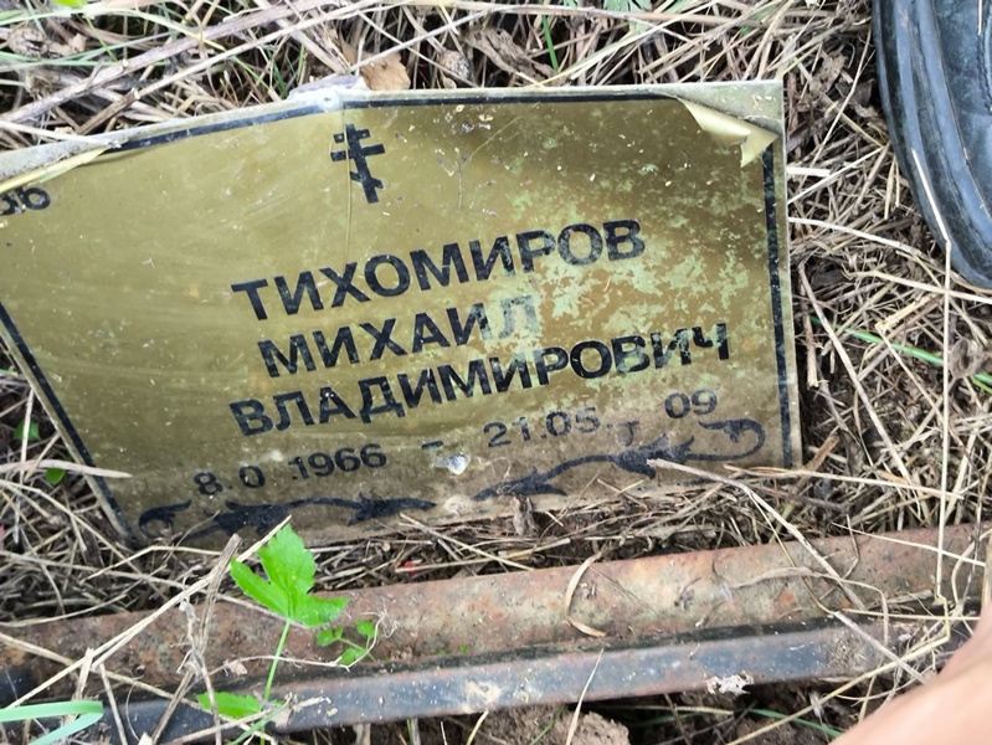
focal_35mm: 50
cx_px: 496
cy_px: 372
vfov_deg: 29.1
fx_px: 1434
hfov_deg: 38.2
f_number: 1.7
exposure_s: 1/50
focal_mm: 4.71
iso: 320
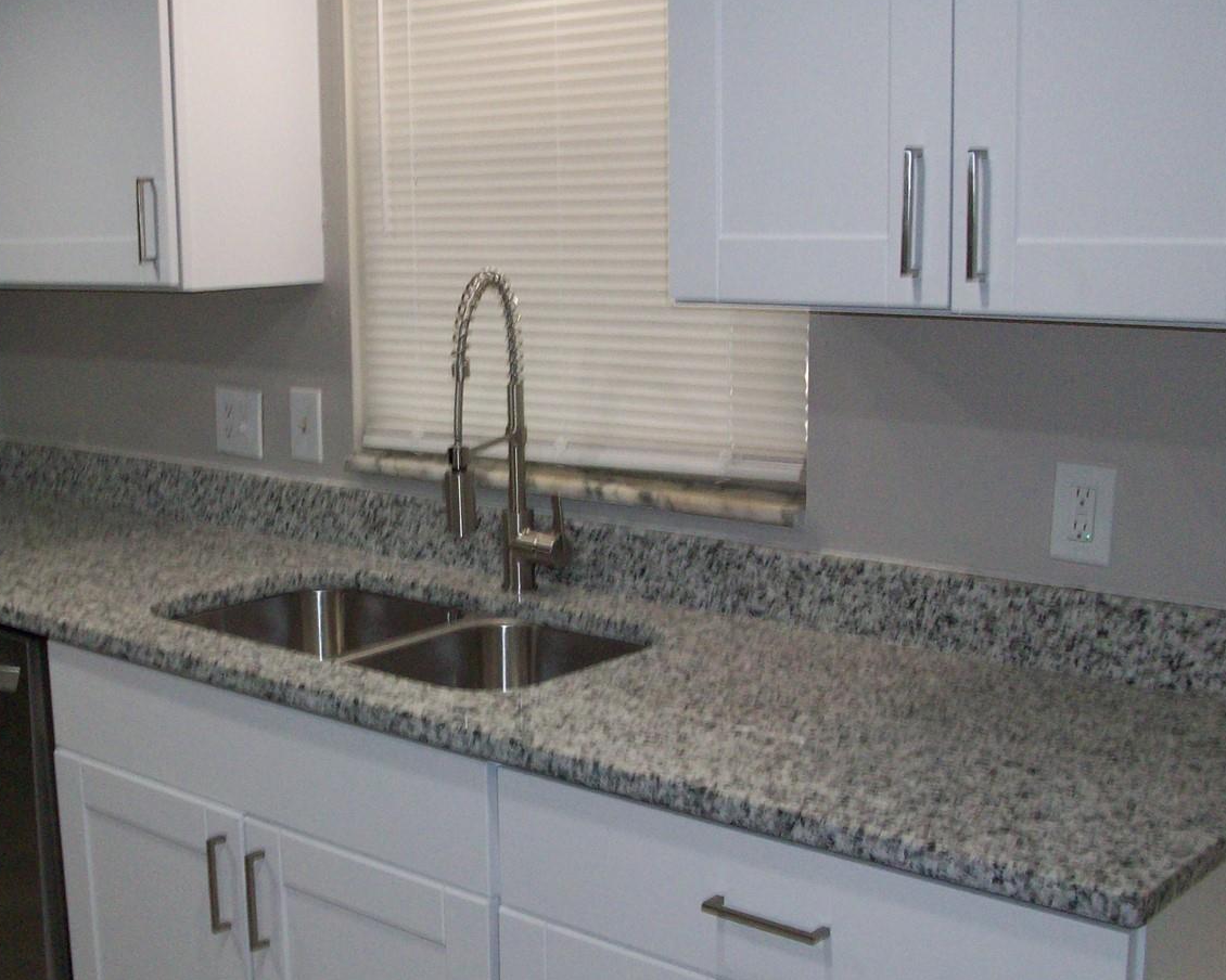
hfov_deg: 39.3
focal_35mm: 47
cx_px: 470
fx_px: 1705
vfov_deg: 32.1
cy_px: 489
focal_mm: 5.7
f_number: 2.8
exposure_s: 1/60
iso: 160
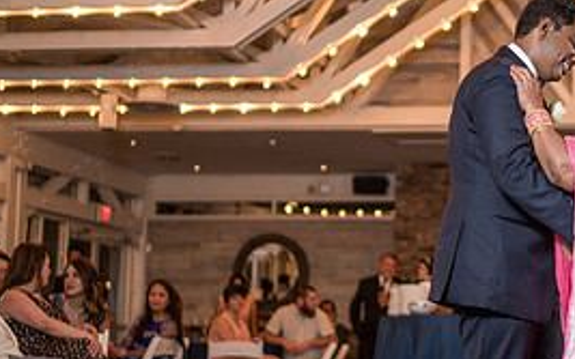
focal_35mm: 90
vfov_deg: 14.5
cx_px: 534
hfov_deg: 22.4
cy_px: 184
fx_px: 1411
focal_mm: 35
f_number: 1.4
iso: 250
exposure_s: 1/200
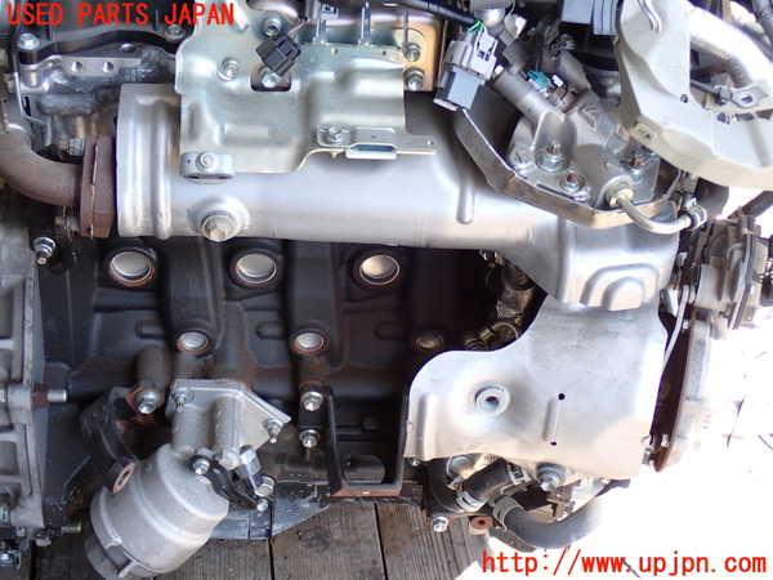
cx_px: 386
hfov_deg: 31.2
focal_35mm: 62
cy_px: 290
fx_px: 1385
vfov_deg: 23.7
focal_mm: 11.09
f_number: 3.6
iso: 200
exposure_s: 1/100
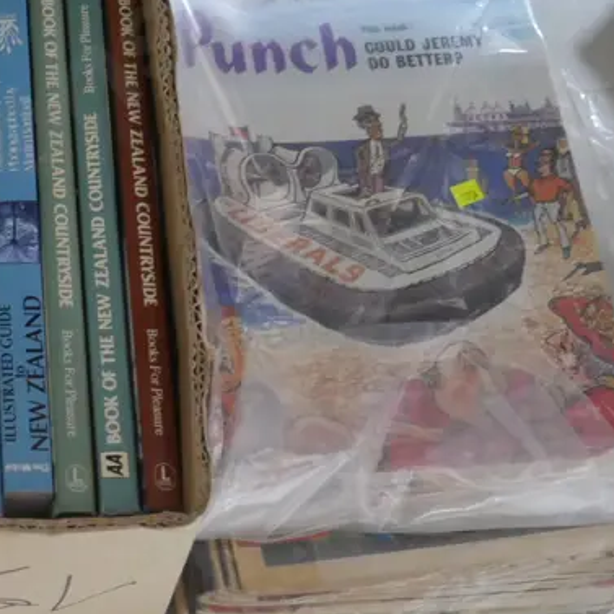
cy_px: 283
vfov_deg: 18.1
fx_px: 1926
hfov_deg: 17.1
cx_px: -169
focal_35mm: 96
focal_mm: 20
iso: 3200
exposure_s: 1/60
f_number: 4.4
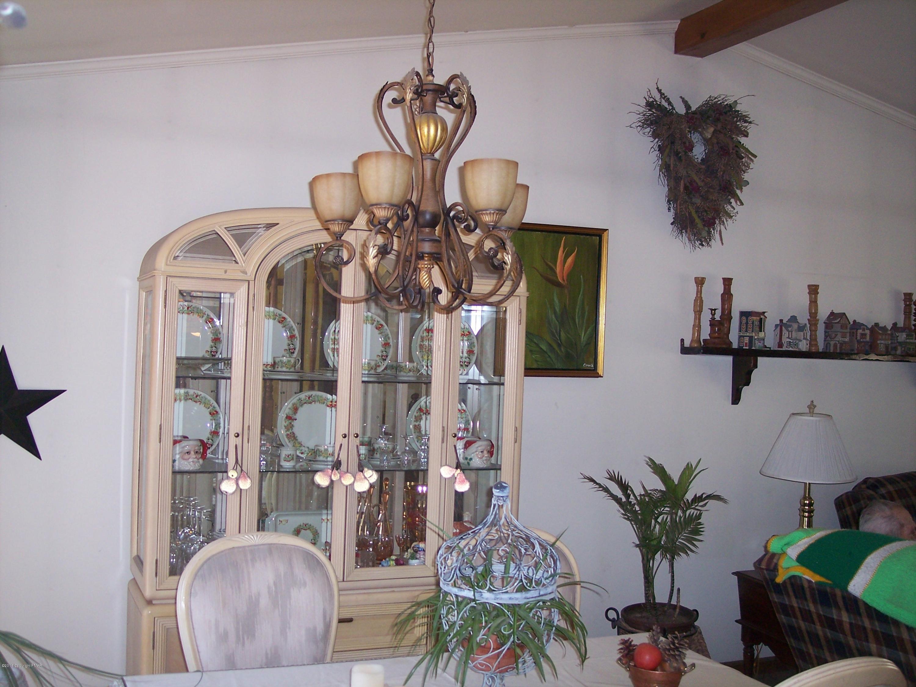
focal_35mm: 39
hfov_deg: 47.9
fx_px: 1032
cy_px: 344
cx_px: 458
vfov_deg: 36.8
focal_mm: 8
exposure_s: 1/60
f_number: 2.8
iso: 140
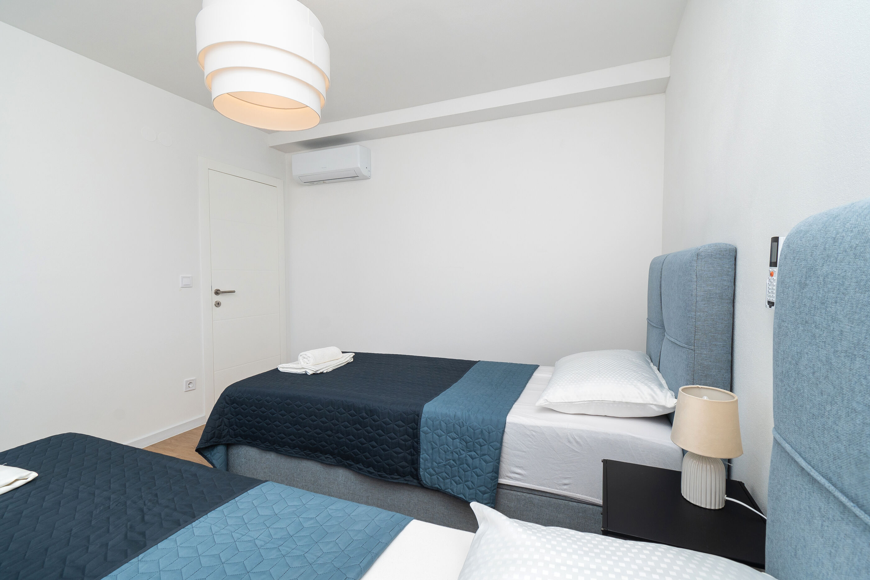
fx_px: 362
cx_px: 435
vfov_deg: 77.3
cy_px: 290
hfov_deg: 100.4
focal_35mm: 15
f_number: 8
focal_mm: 10
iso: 200
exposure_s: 1/125
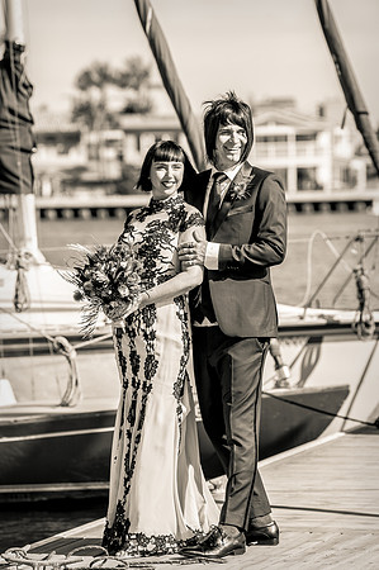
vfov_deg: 10.3
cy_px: 285
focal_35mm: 200
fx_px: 3165
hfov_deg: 6.9
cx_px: 190
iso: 200
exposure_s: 1/200
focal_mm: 200
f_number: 5.6
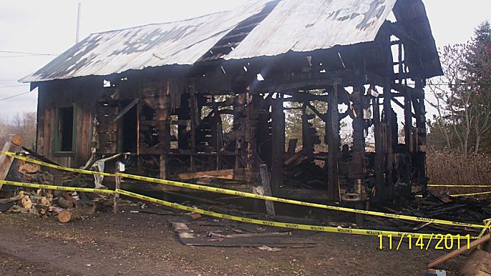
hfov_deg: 50.5
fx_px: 521
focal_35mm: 40
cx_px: 248
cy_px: 103
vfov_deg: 29.6
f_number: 4.5
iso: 100
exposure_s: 1/142
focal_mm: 6
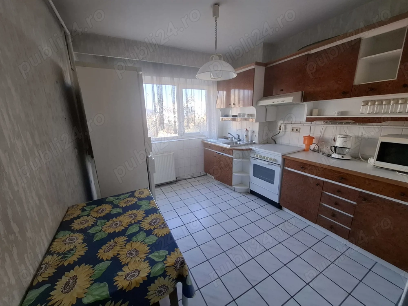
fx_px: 153
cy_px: 153
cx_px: 204
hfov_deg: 106.2
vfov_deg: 89.9
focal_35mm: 13
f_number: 2.2
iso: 50
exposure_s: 1/50
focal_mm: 1.74
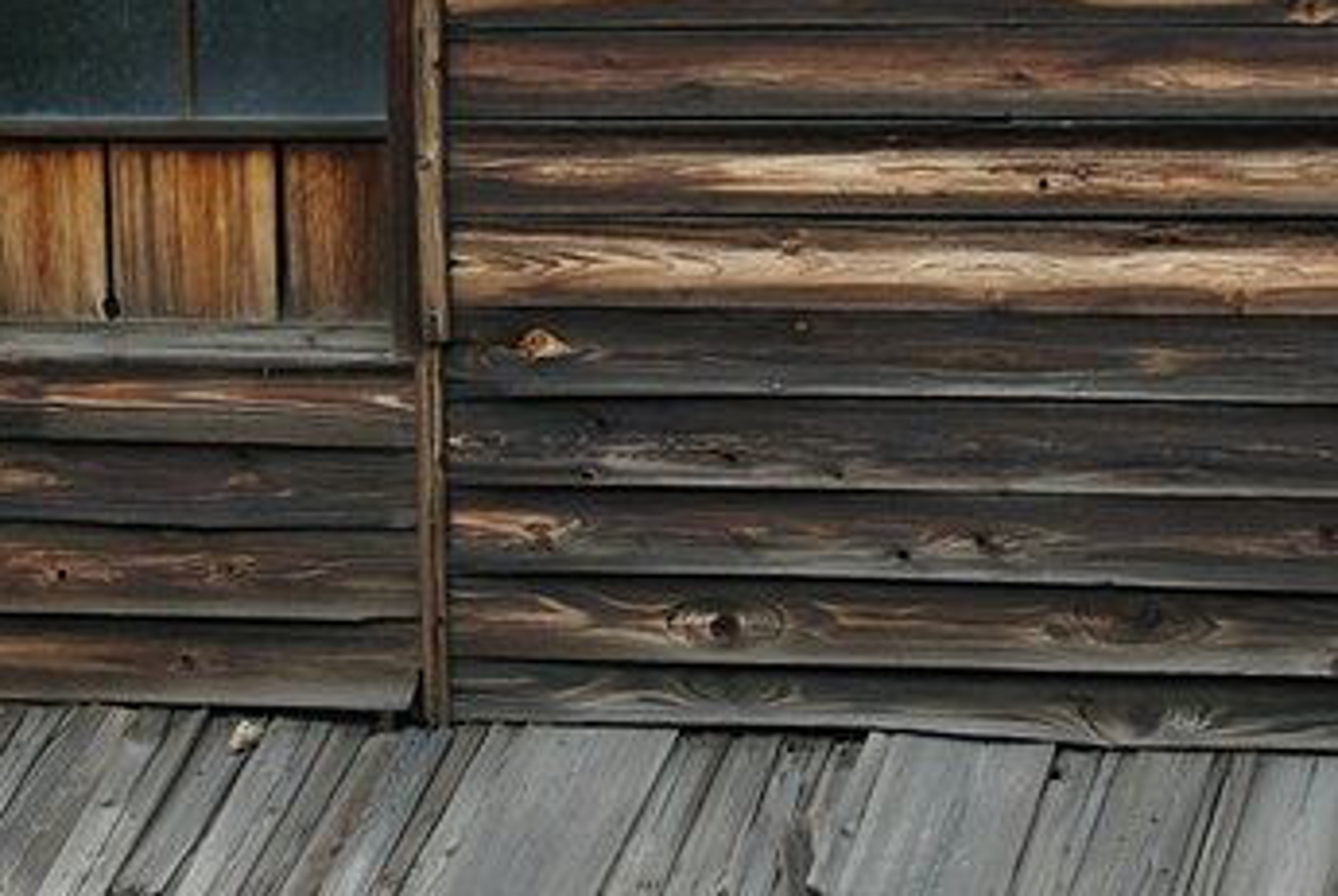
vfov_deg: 10.3
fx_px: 4912
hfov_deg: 15.5
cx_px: 787
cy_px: 8
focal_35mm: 132
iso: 200
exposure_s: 1/125
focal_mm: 38
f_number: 6.7
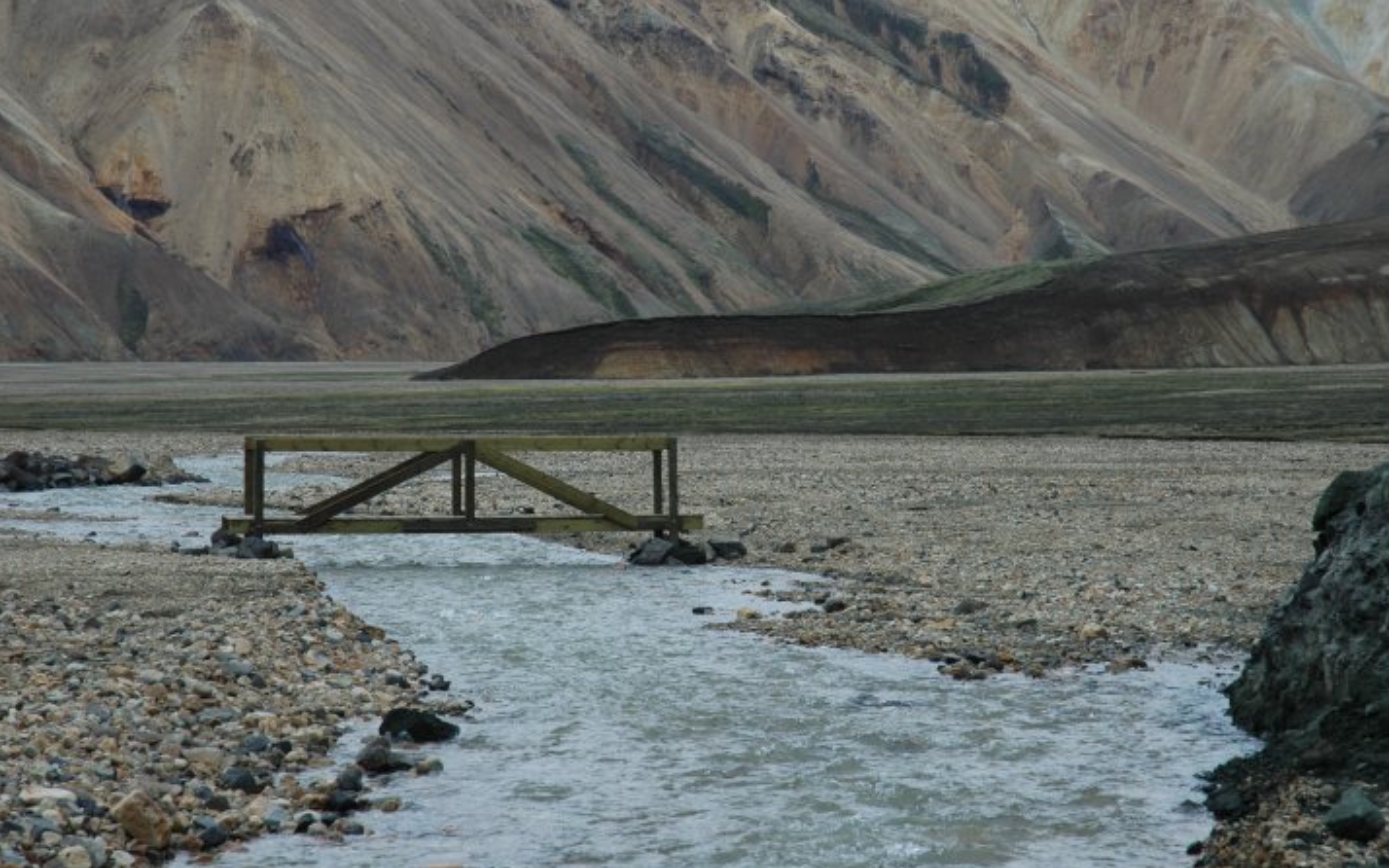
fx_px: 4088
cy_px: 436
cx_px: 695
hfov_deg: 19.3
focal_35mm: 108
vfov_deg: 12.1
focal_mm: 70
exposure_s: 1/160
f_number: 9
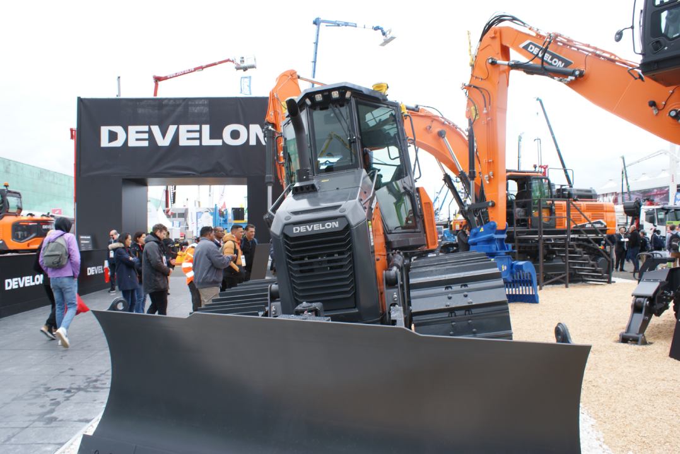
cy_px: 227
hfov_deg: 67.4
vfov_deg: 47.9
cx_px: 340
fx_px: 510
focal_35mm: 27
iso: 100
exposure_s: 1/80
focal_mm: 18
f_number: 8
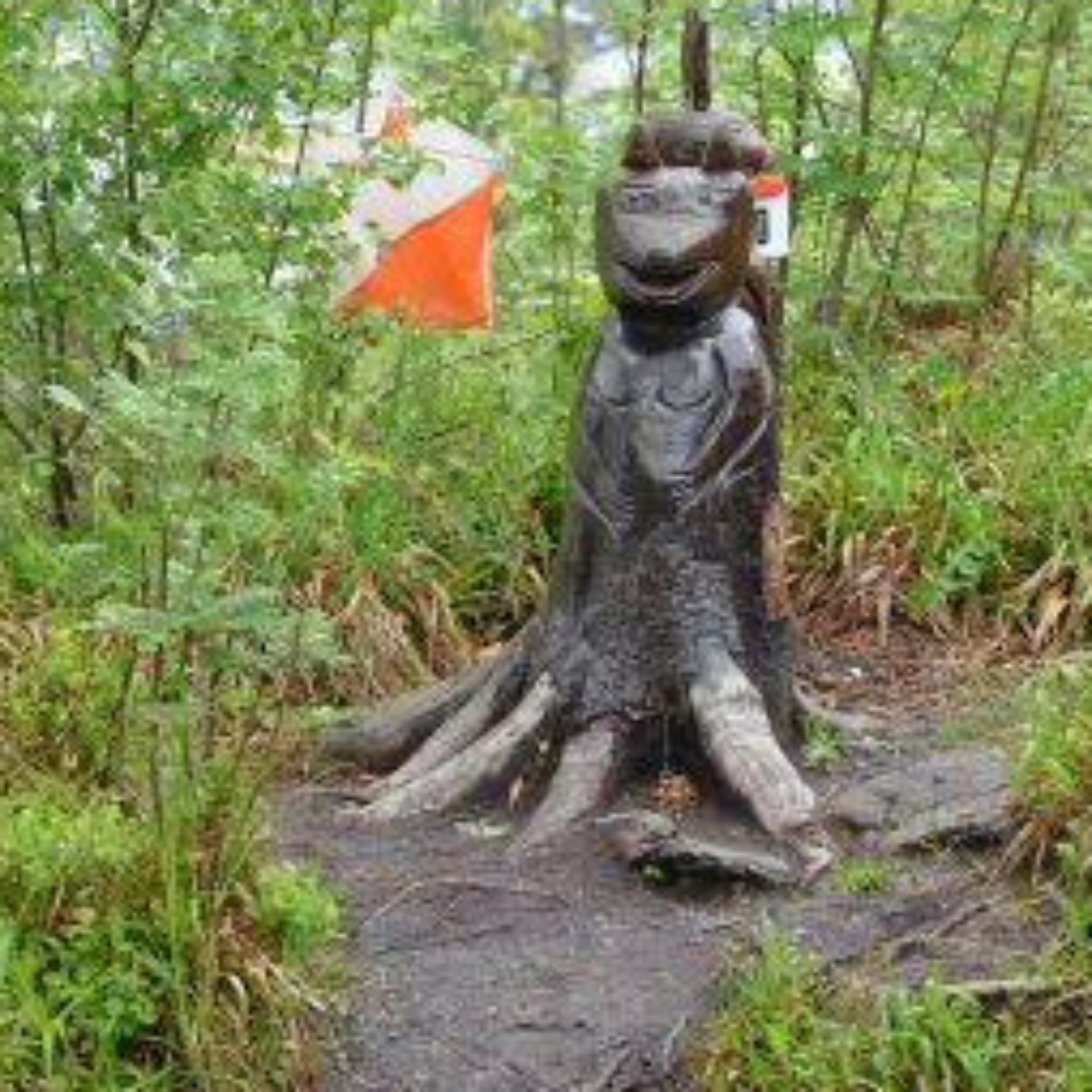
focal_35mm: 317
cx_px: 488
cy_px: 289
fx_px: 11314
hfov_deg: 5.5
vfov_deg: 5.5
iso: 1600
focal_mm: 140
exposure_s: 1/500
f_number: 9
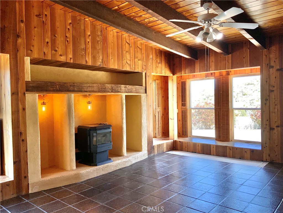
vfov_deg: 48.2
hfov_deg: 61.7
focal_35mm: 29
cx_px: 142
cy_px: 106
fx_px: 237
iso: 25
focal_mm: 3
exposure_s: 1/120
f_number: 1.8
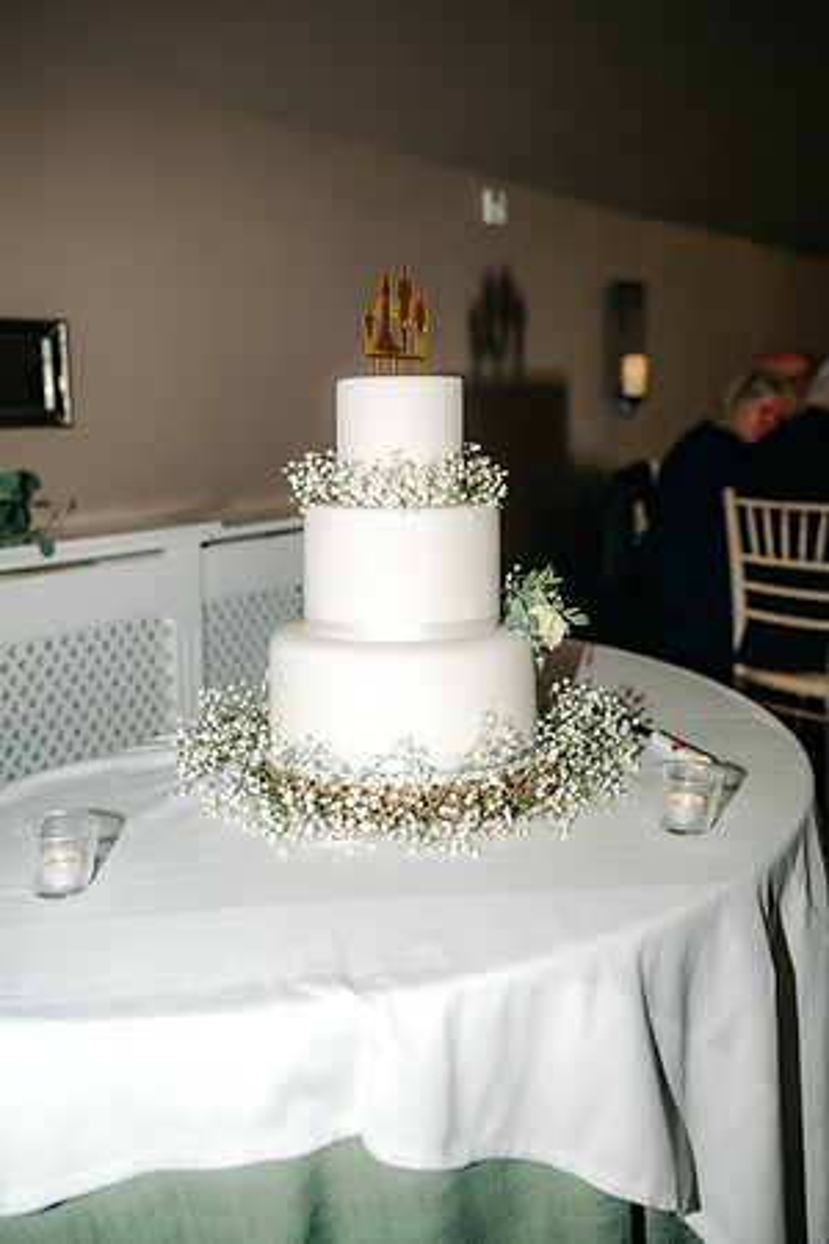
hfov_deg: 37.9
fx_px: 1209
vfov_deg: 54.4
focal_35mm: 35
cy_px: 622
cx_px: 414
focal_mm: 35
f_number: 2.2
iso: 200
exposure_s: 1/200
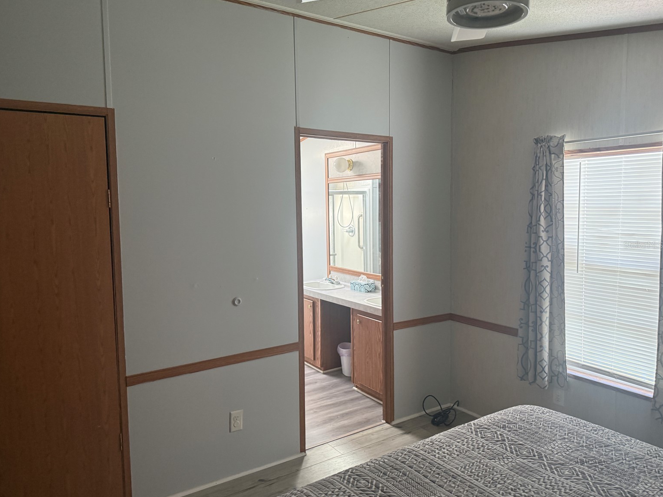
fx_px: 479
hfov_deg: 69.4
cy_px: 245
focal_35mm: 25
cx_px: 319
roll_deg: +0.5
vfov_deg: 54.9
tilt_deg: -1.6
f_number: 1.78
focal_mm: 6.76
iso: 400
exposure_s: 1/120
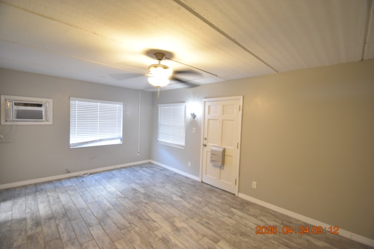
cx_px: 187
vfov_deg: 77.3
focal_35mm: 15
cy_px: 124
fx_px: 156
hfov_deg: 100.4
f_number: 3.5
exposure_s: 1/20
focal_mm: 10
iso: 800
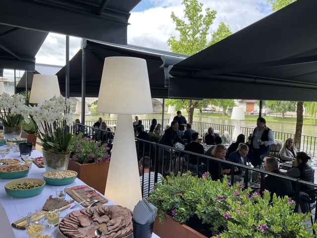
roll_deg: -1.5
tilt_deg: -4.9
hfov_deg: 61.7
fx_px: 266
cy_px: 119
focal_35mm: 29
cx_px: 158
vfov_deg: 48.2
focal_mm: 3
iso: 16
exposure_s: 1/256
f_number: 1.8
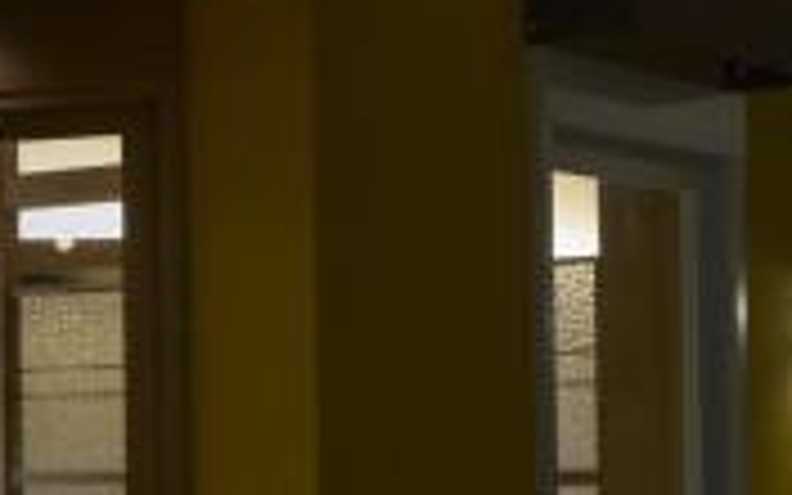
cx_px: -610
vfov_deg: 10.9
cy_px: 423
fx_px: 2590
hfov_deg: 15.2
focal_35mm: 120
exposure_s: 1/5
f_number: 14
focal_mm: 23
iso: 800
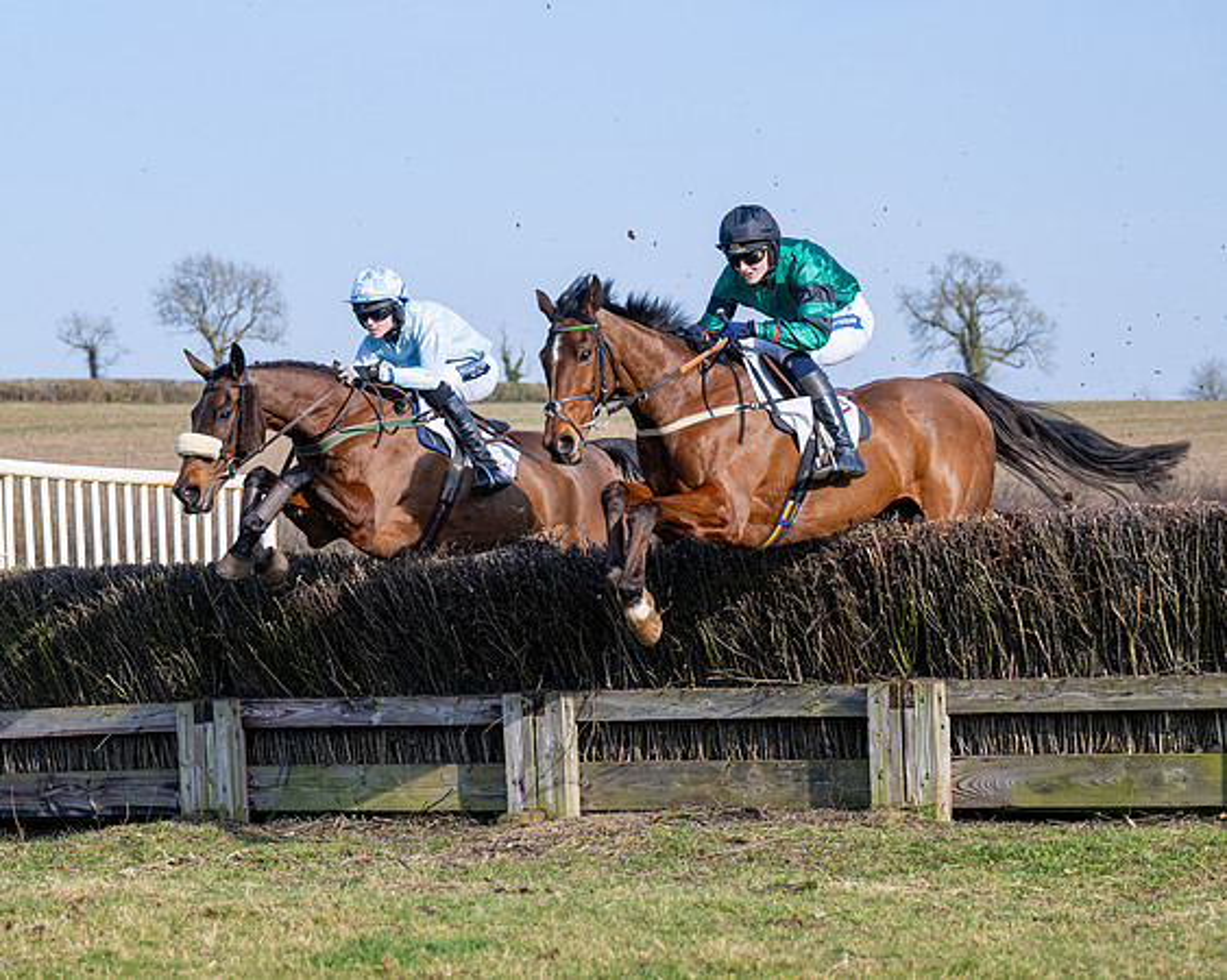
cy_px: 586
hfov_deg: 15.2
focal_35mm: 126
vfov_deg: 12.3
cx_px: 294
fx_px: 4565
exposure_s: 1/2000
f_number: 4
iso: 160
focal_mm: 83
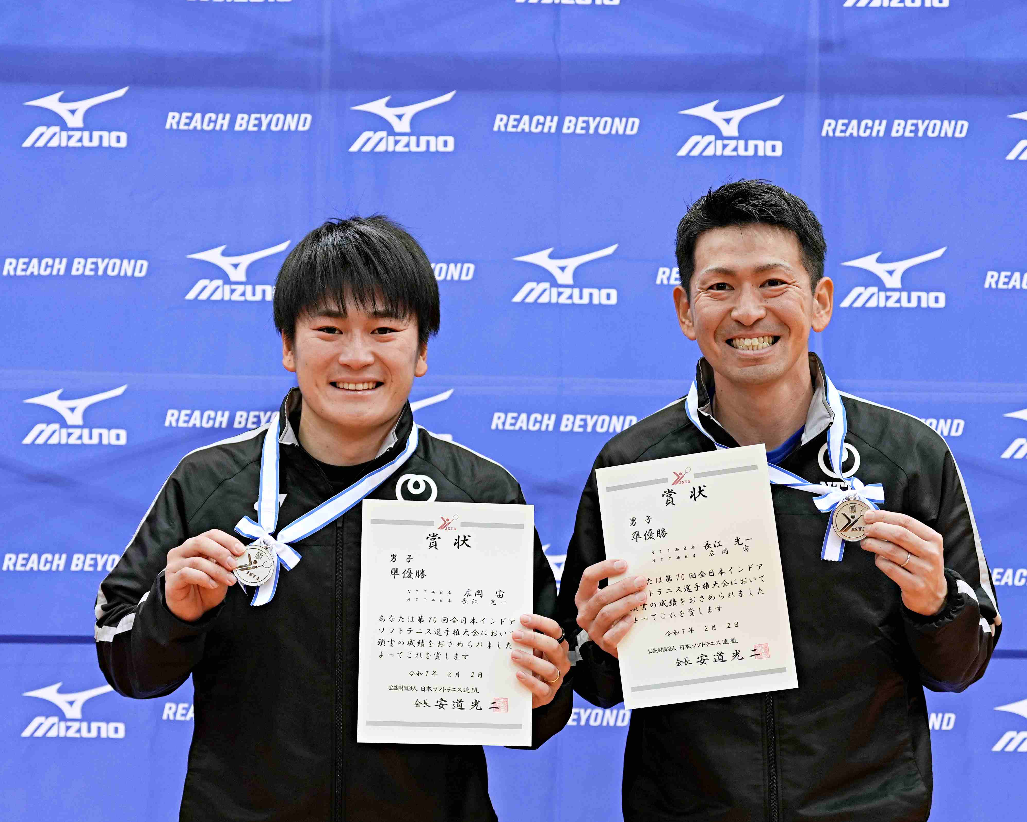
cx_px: 501
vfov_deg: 15.5
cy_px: 515
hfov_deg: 19.4
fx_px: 3009
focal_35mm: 99
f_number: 2.8
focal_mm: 70
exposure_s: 1/200
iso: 800
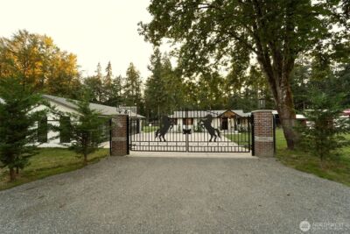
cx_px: 175
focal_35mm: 14
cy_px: 117
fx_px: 136
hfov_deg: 104.2
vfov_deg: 81.3
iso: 100
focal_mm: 14
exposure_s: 1/15
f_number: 8
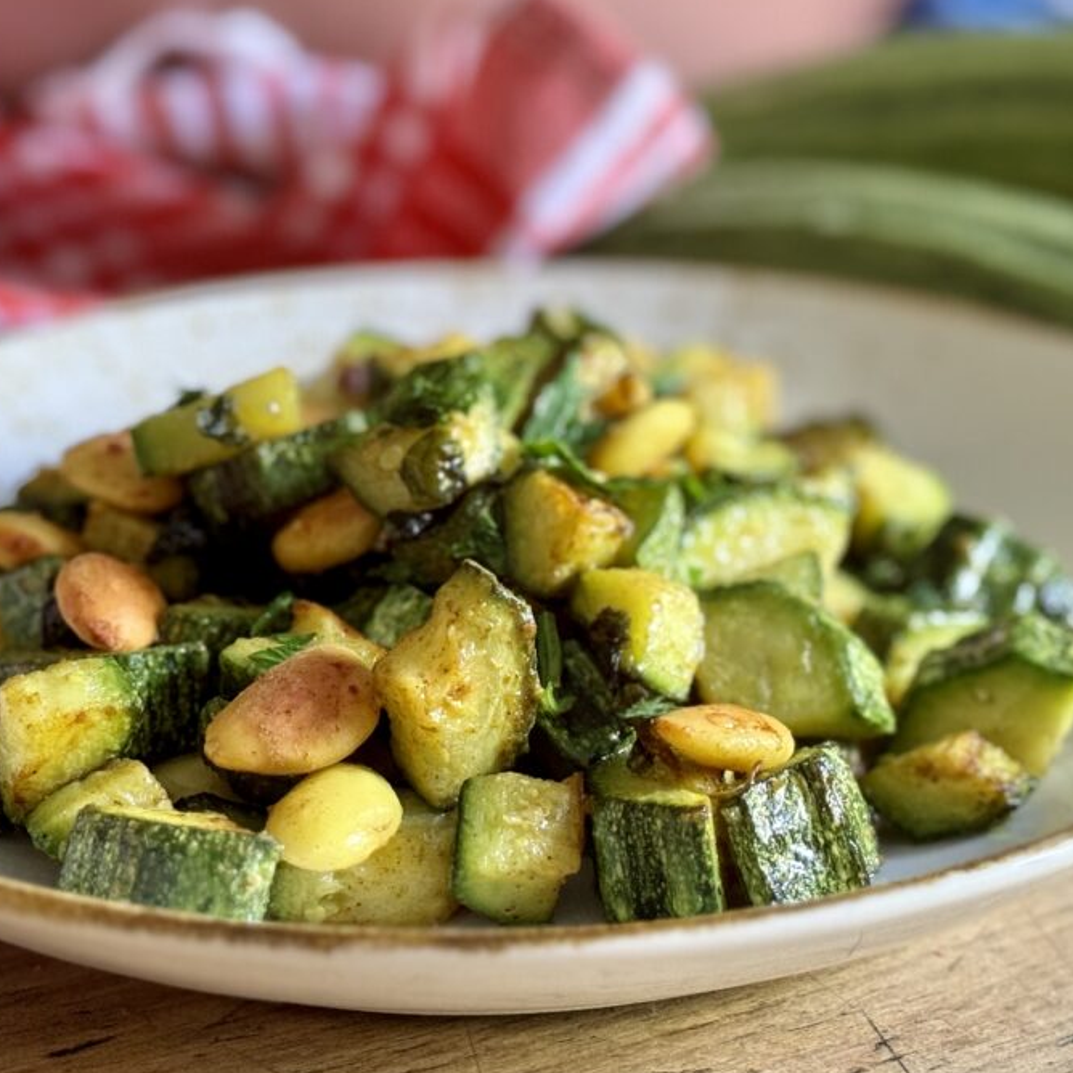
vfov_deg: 28.2
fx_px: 2139
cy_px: 509
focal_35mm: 61
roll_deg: +1.1
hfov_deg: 28.2
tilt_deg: -22.8
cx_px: 516
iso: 250
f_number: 1.78
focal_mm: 6.76
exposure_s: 1/47
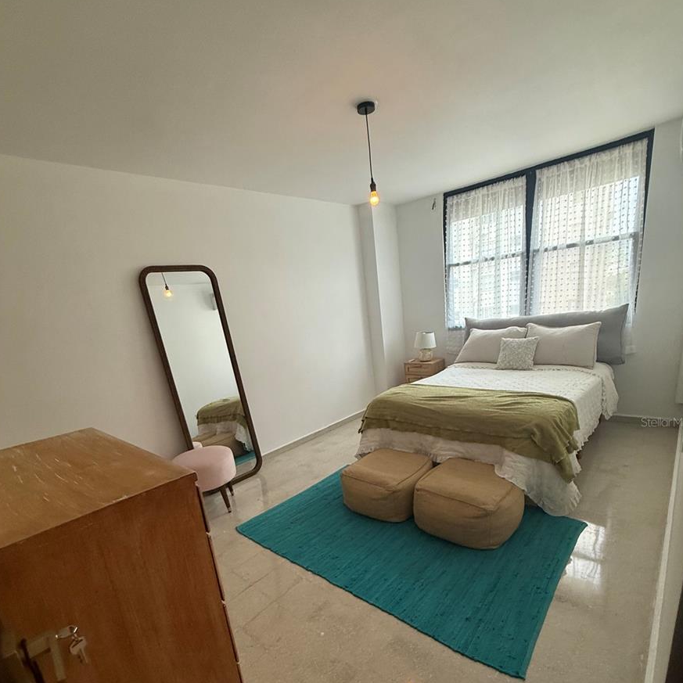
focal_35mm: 17
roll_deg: +6.4
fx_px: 379
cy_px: 422
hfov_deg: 84.0
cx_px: 344
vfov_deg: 82.6
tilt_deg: -17.3
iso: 200
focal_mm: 2.22
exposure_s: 1/120
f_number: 2.2
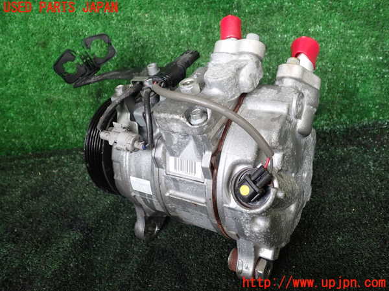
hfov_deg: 60.0
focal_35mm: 30
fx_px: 337
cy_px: 146
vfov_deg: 46.8
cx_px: 194
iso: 125
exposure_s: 1/60
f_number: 2.3
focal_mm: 5.4
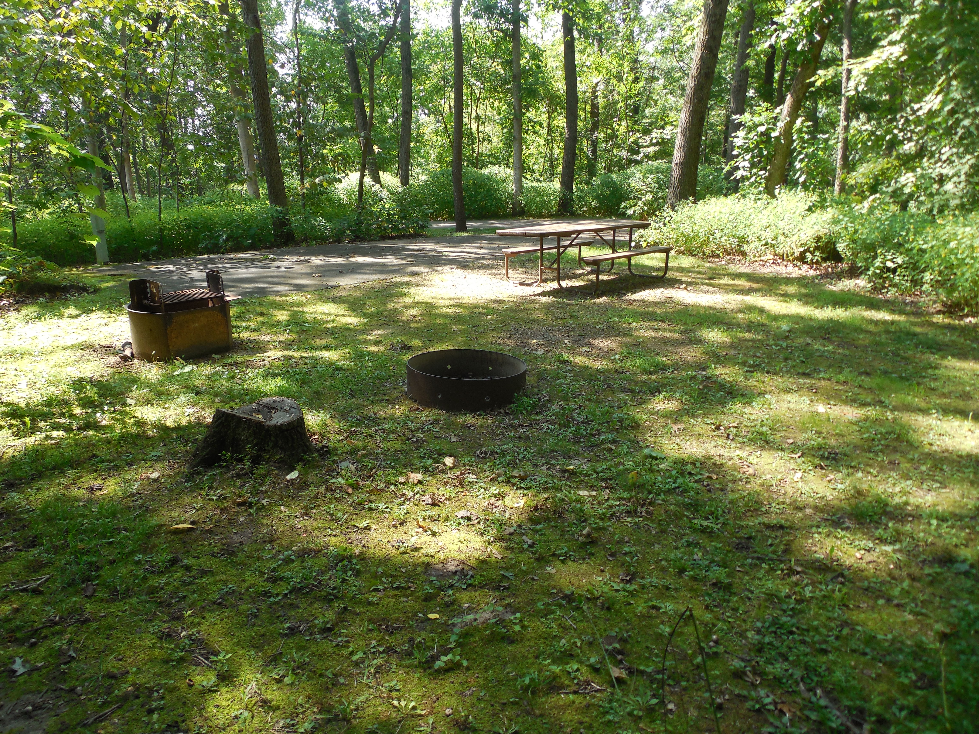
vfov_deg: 54.9
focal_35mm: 25
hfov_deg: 69.4
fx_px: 707
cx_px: 490
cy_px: 367
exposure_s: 1/125
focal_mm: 4.5
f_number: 3.3
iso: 125
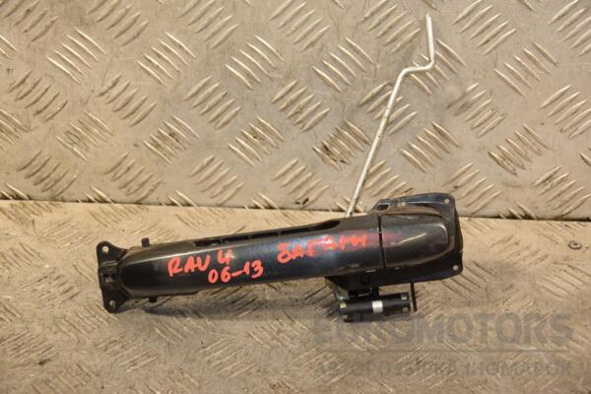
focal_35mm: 93
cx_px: 296
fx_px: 1527
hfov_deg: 21.9
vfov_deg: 14.7
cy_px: 197
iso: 800
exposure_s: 1/160
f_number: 5.3
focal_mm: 62
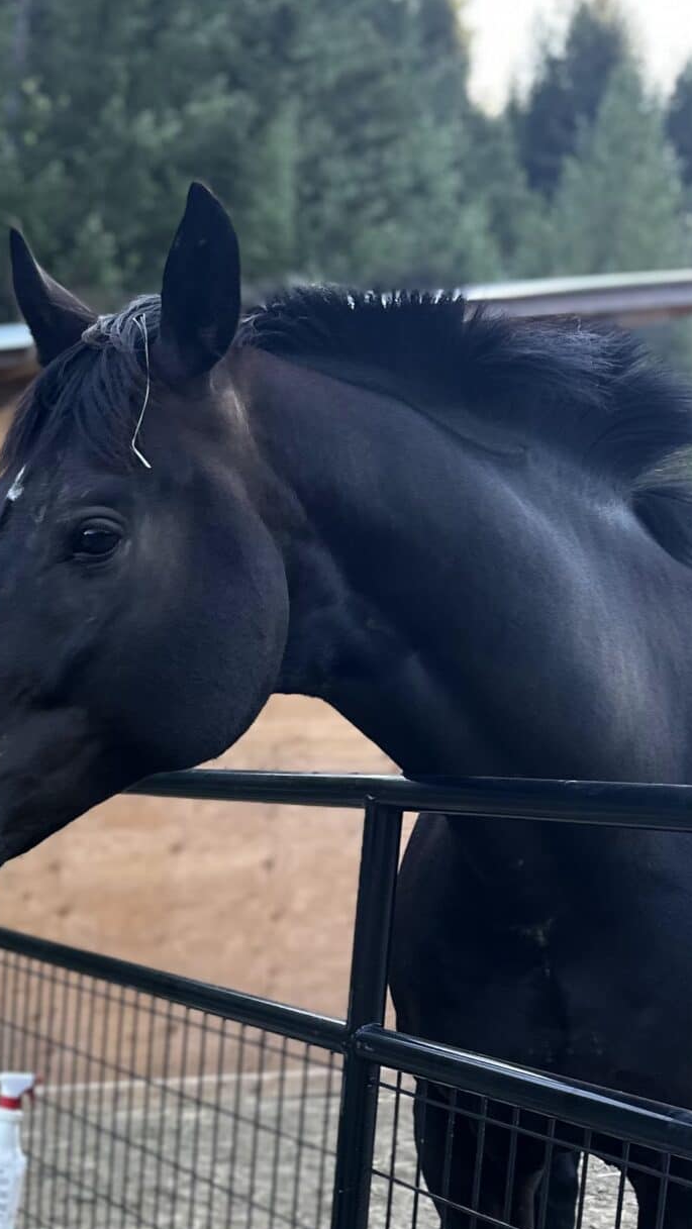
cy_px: 1000
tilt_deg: -8.5
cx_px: -170
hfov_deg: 20.3
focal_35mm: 55
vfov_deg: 36.4
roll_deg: -0.7
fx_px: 1793
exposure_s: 1/132
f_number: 1.78
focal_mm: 6.86
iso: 64
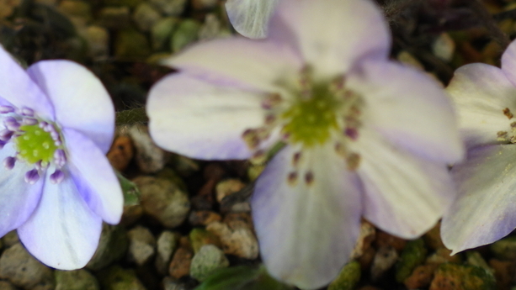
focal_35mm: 64
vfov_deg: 18.4
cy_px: 15
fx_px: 876
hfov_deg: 32.7
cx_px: 313
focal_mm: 5.4
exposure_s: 1/60
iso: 100
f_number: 3.2
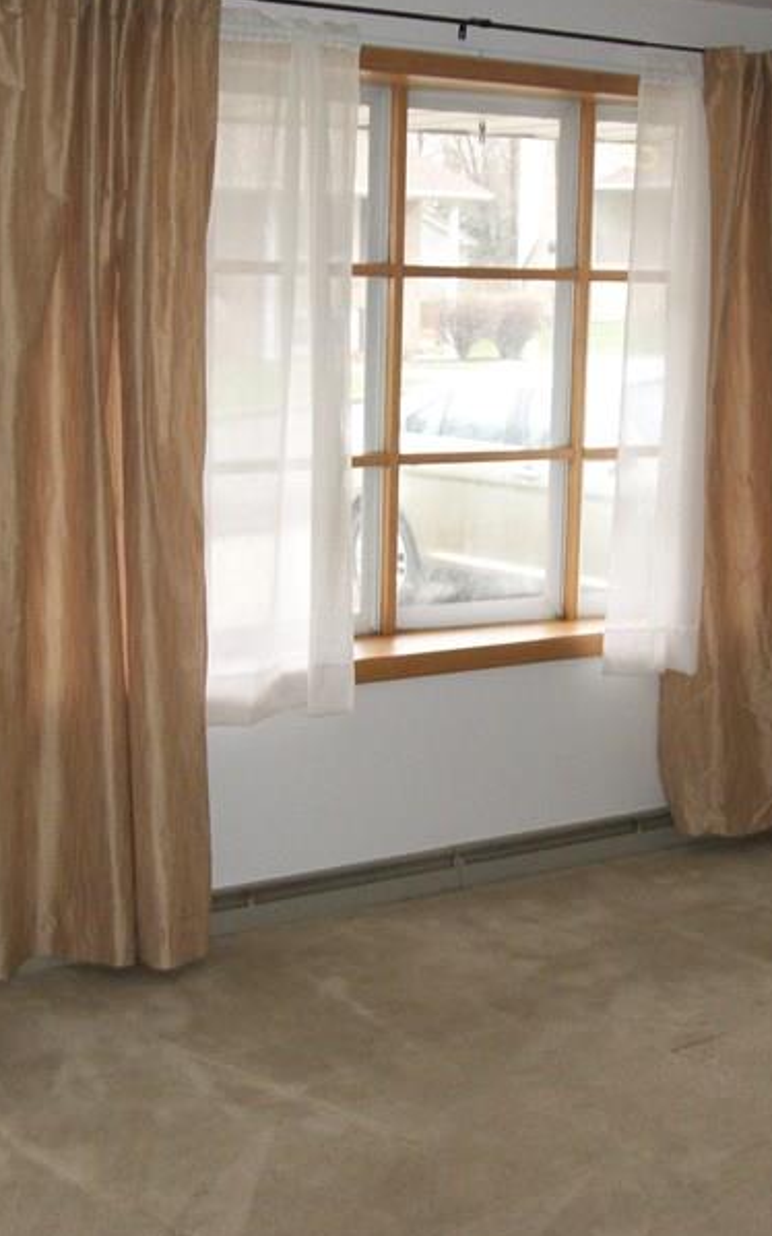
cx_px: 374
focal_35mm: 58
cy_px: 669
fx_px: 1954
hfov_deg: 22.3
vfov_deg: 35.1
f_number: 2.9
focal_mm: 5.7
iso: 160
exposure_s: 1/30
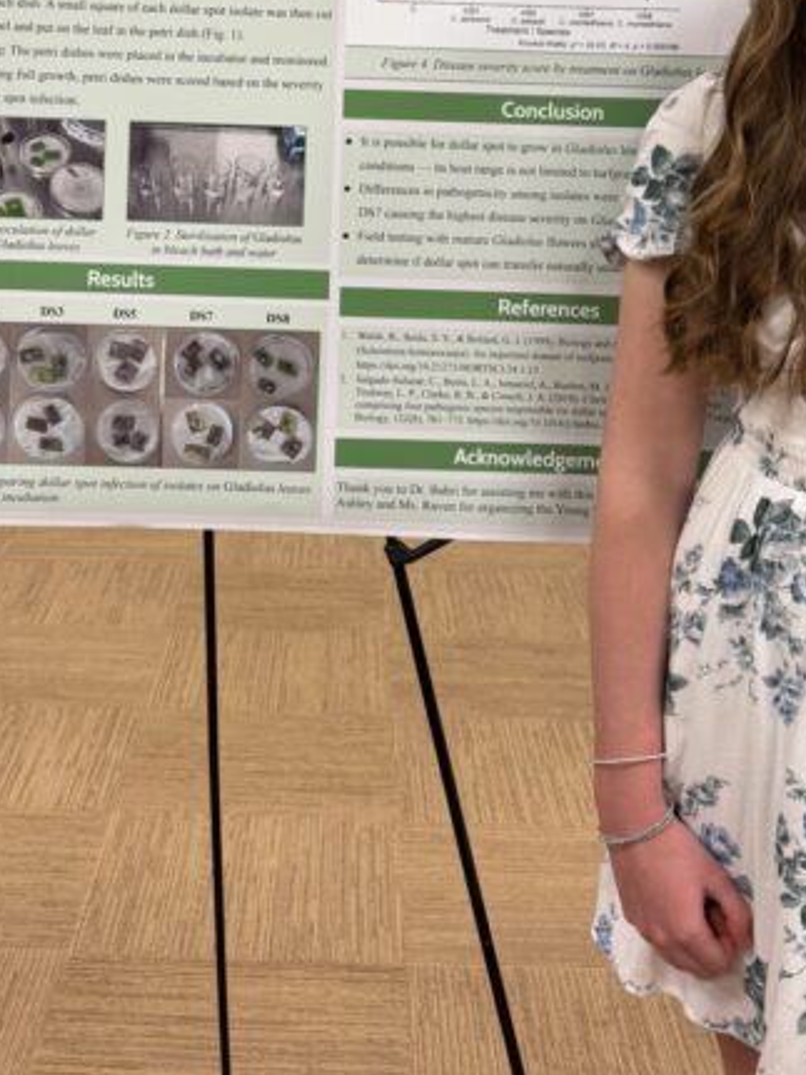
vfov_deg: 32.8
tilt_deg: -6.0
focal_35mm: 57
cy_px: 205
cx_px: 304
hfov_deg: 25.6
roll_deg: -1.4
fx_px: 1770
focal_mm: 6.76
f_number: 1.78
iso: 100
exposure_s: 1/60
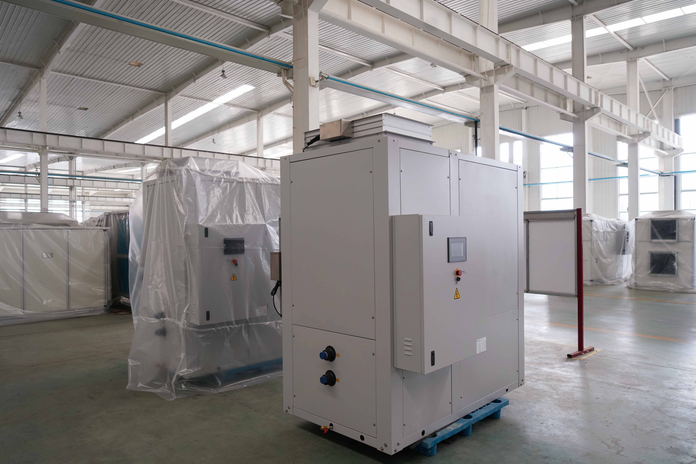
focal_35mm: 25
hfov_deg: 71.5
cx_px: 337
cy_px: 240
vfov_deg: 51.3
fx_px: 483
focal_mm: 24
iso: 640
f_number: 4
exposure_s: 1/160
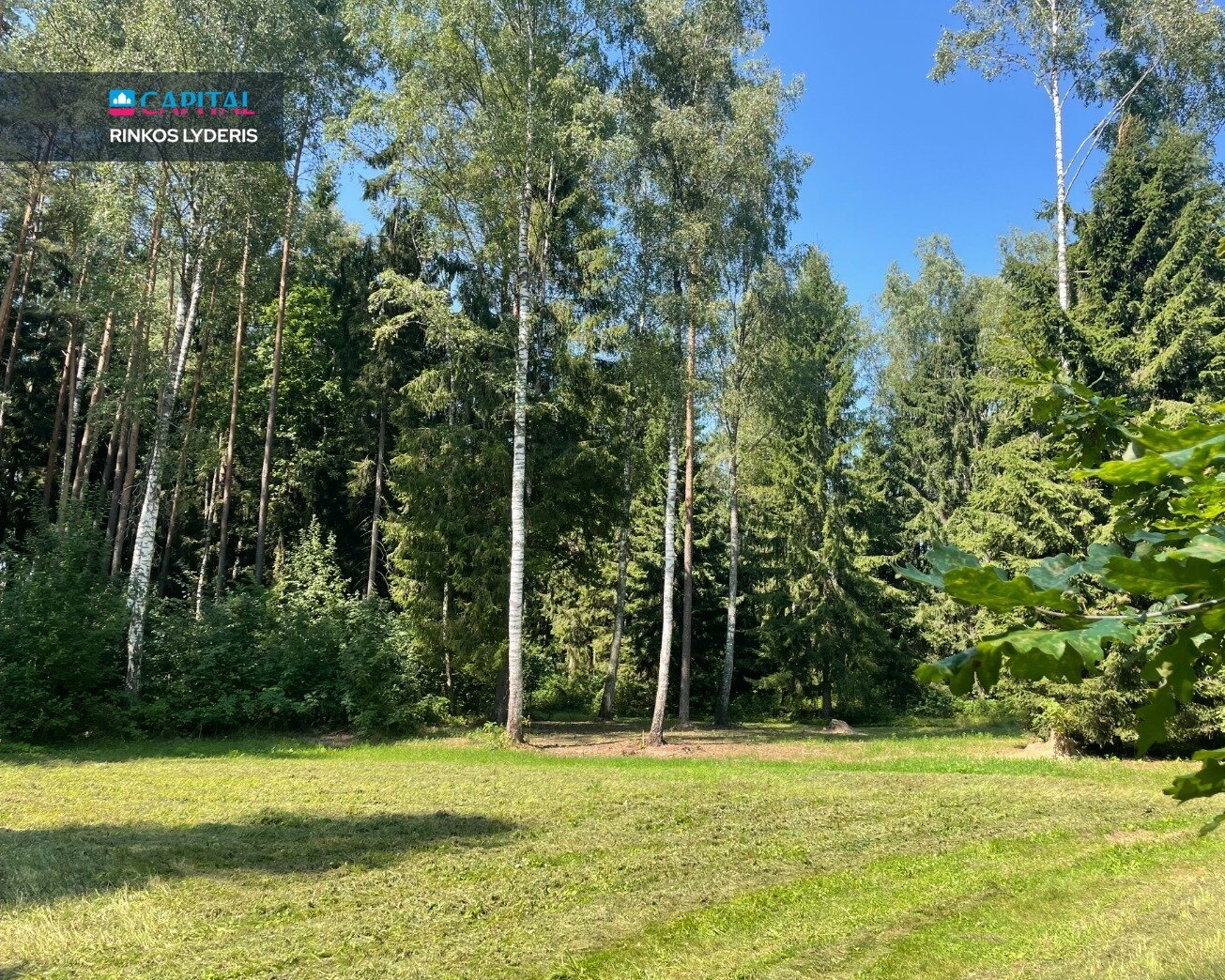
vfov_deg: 51.5
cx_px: 652
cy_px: 478
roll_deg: -2.3
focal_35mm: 28
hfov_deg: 62.2
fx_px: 1015
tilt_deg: +12.3
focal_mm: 4.2
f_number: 1.6
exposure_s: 1/855
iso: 32
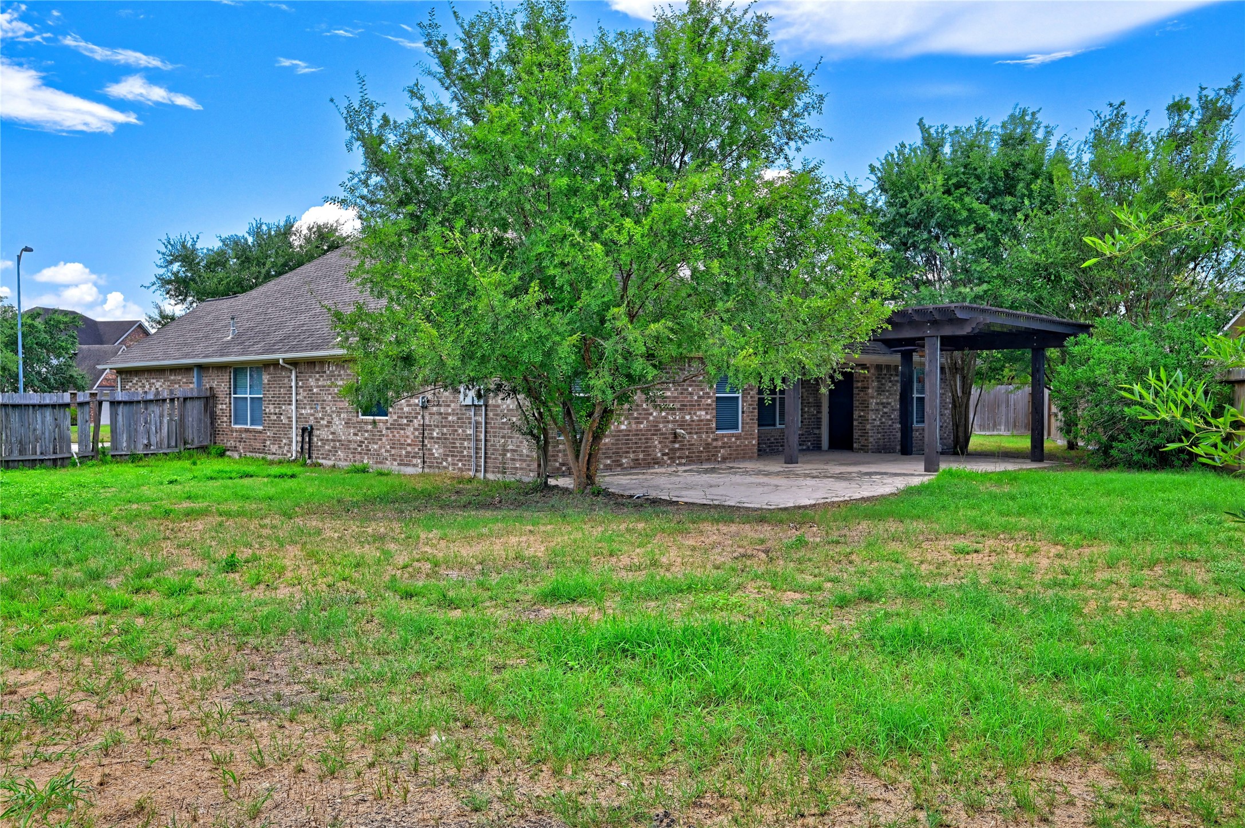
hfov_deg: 62.0
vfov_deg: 43.5
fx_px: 1037
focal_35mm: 30
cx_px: 622
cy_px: 414
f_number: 8
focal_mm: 30
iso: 400
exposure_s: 1/200
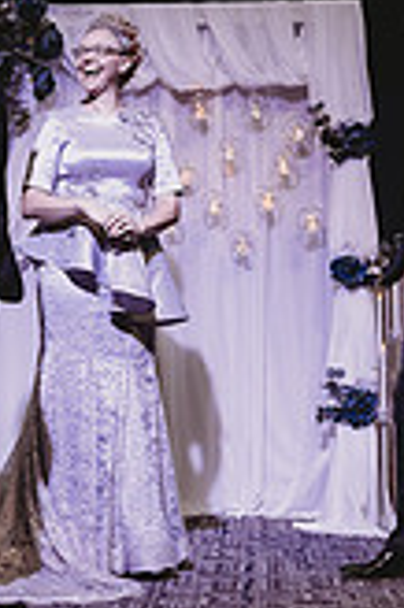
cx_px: 93
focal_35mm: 85
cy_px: 280
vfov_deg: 23.9
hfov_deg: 15.9
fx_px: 1434
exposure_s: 1/125
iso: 400
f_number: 2.2
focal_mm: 24
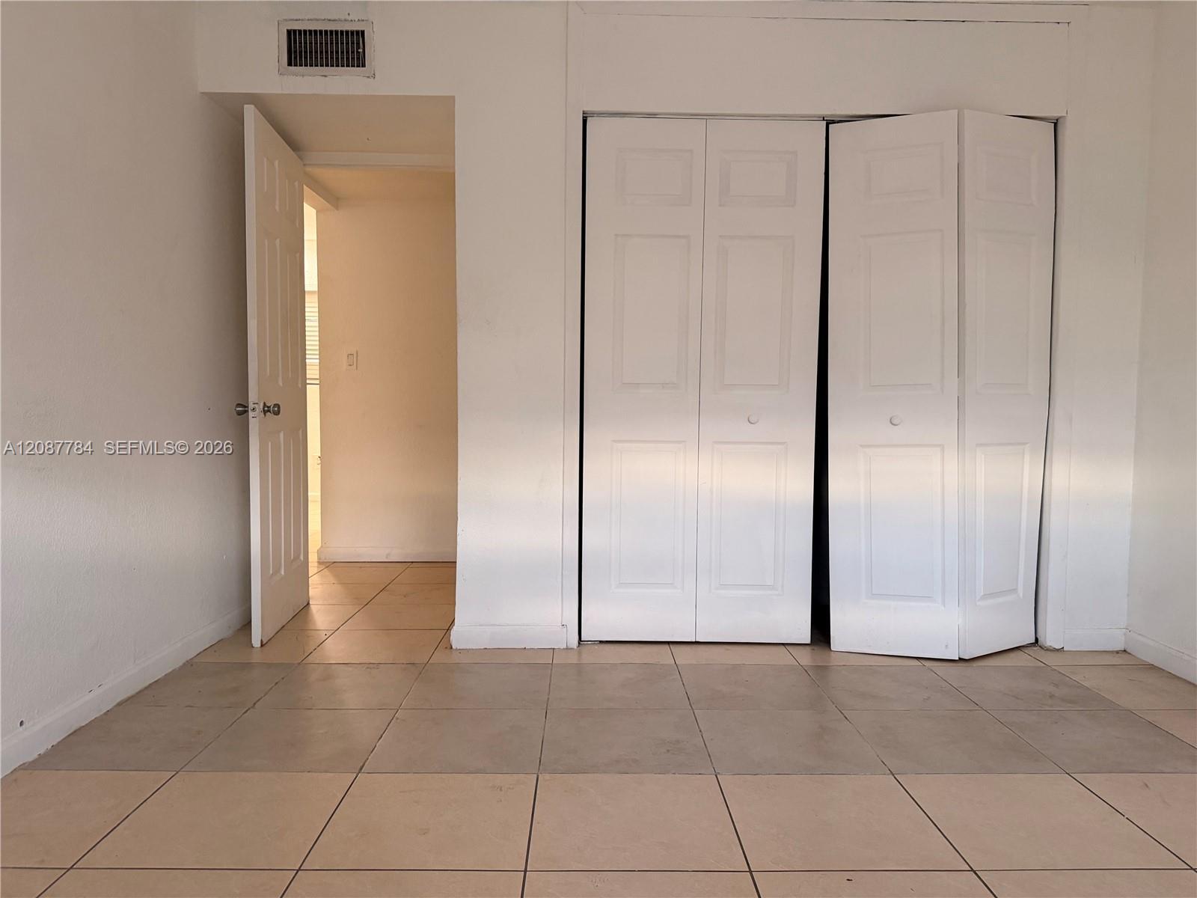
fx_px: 830
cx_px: 598
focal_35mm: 24
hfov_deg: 71.6
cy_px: 449
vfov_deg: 56.8
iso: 320
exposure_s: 1/60
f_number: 1.78
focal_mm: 6.76
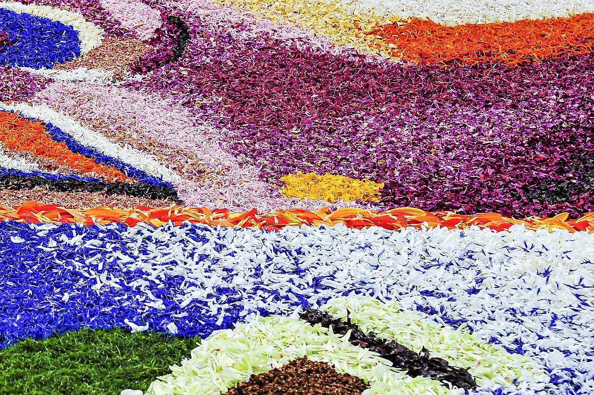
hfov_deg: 10.4
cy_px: 130
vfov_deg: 7.0
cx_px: -1
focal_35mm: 197
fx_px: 3248
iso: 250
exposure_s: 1/160
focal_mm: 98
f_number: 9
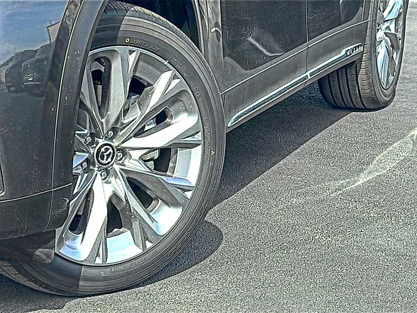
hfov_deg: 19.6
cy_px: 156
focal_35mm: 100
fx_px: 1205
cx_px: 208
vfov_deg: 14.8
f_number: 1.78
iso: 100
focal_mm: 6.86
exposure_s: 1/2169
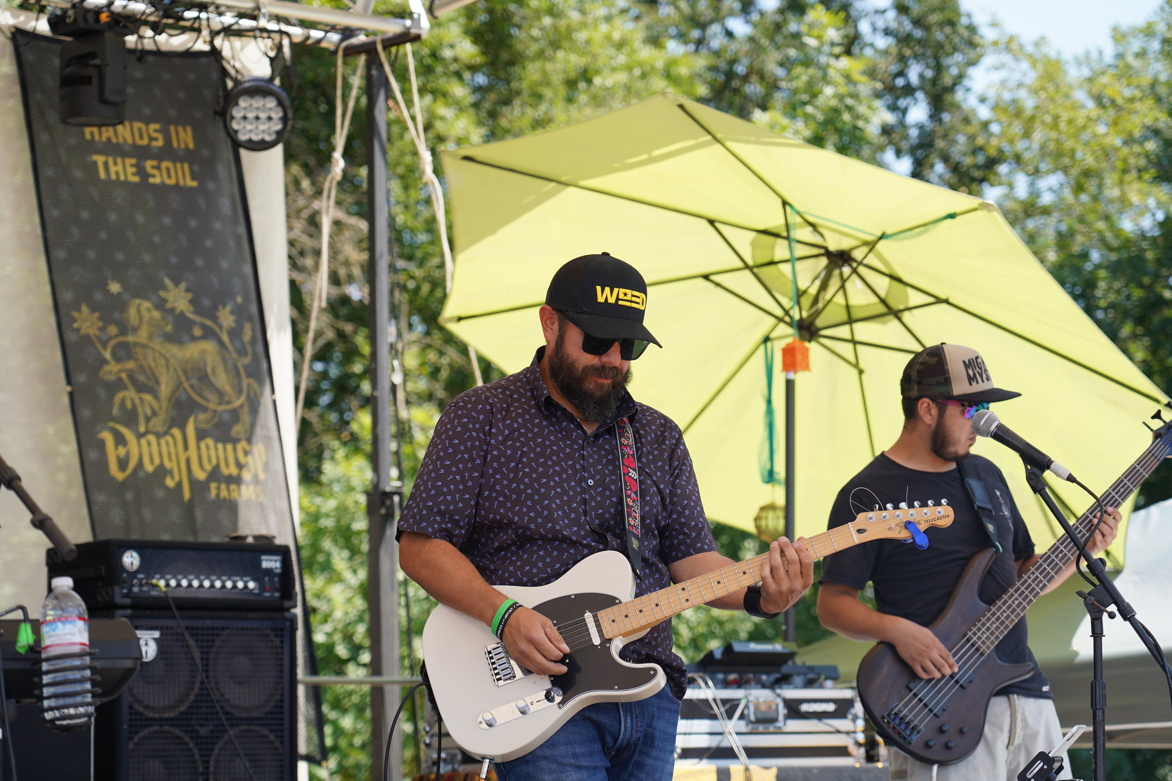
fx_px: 3418
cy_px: 390
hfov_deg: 19.5
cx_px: 586
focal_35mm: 105
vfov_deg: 13.0
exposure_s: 1/250
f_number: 5
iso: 100
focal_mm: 105
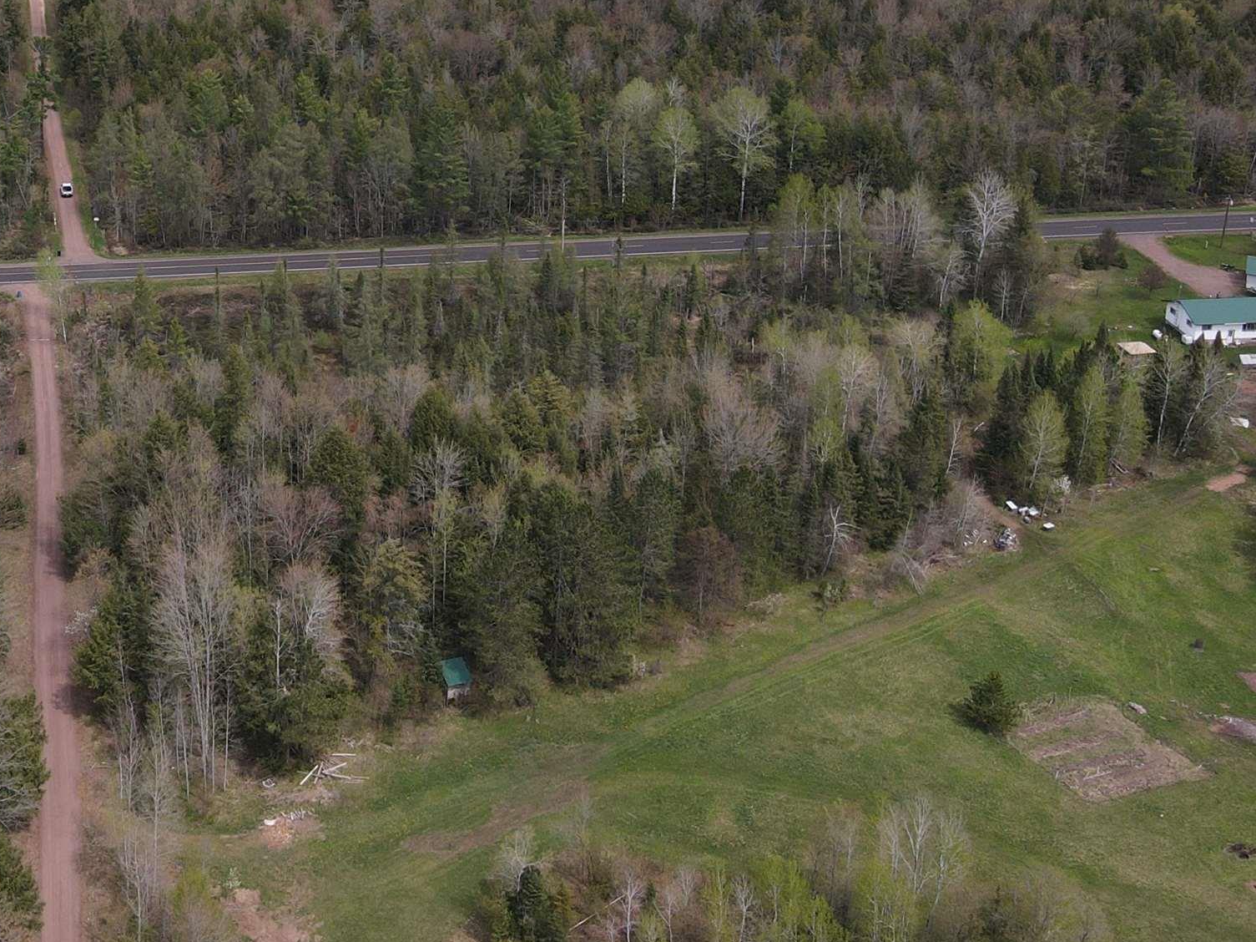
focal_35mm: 49
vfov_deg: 28.4
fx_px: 1777
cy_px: 77
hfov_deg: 37.0
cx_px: 188
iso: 100
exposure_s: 1/725
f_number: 2.8
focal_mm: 4.5
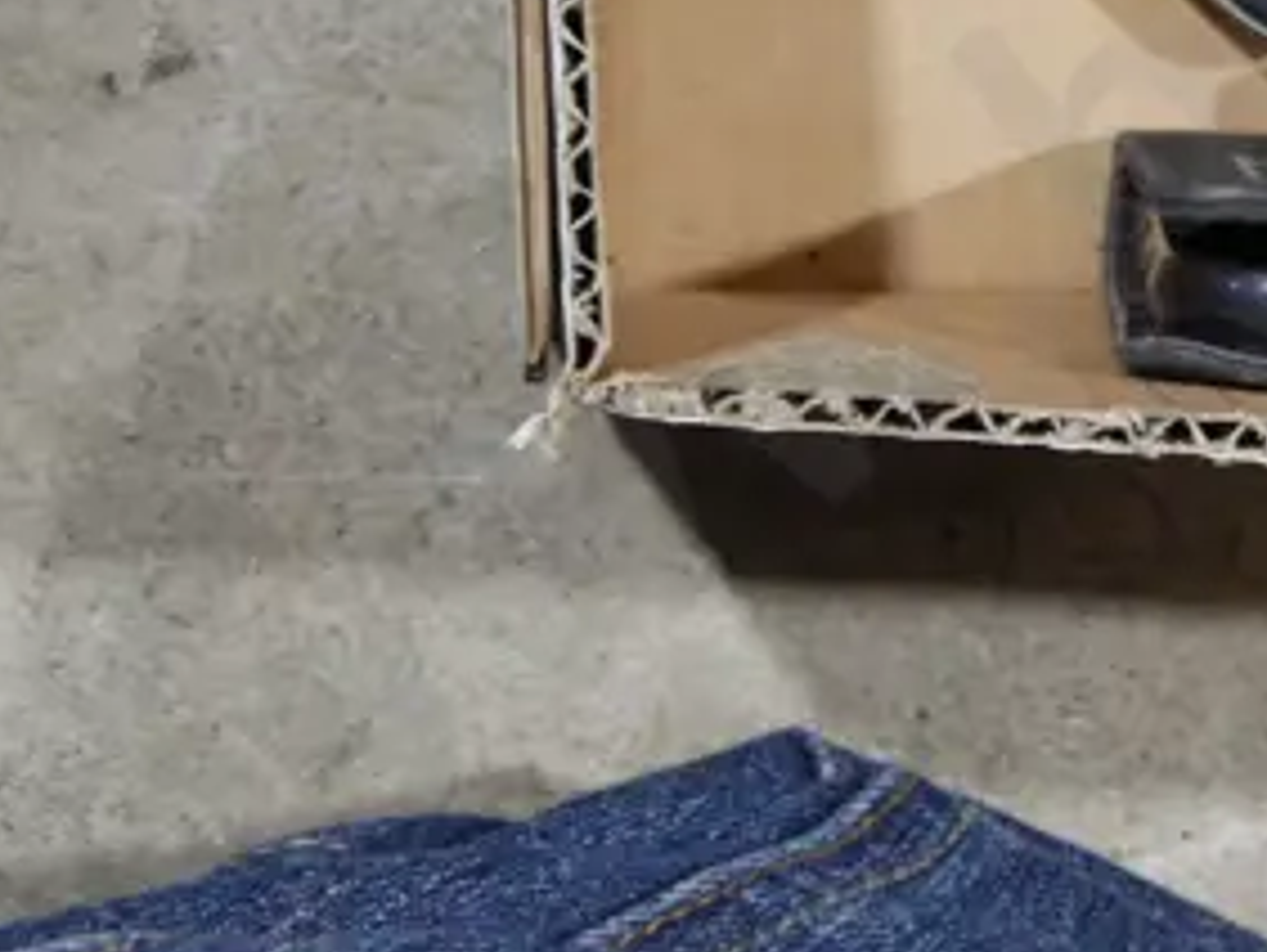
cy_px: -537
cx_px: 2044
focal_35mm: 145
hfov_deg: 12.7
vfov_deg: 9.9
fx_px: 5312
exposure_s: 1/60
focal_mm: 20
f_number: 4.5
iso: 500
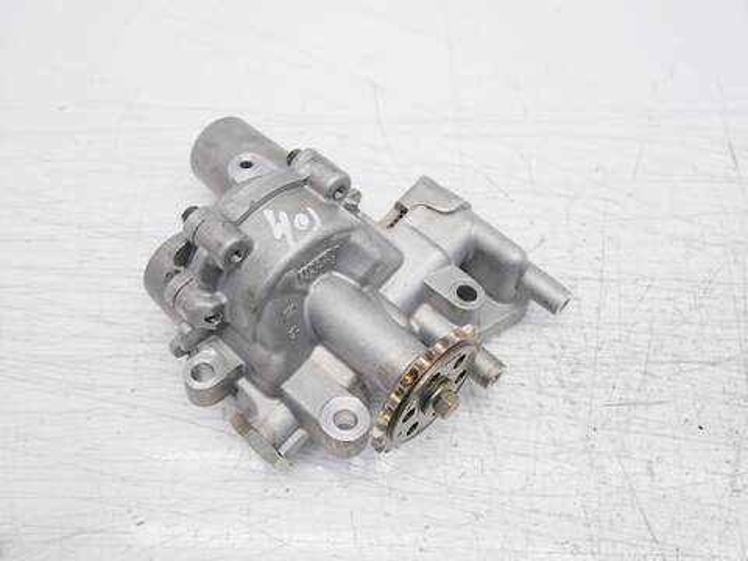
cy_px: 280
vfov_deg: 41.8
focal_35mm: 34
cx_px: 374
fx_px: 735
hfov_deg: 54.0
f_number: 4
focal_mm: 17
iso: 200
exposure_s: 1/100
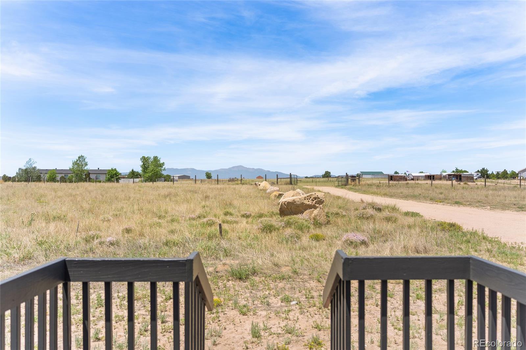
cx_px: 263
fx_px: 409
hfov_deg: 65.5
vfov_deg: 46.4
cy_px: 175
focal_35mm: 28
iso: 100
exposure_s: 1/2000
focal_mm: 28
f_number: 2.8
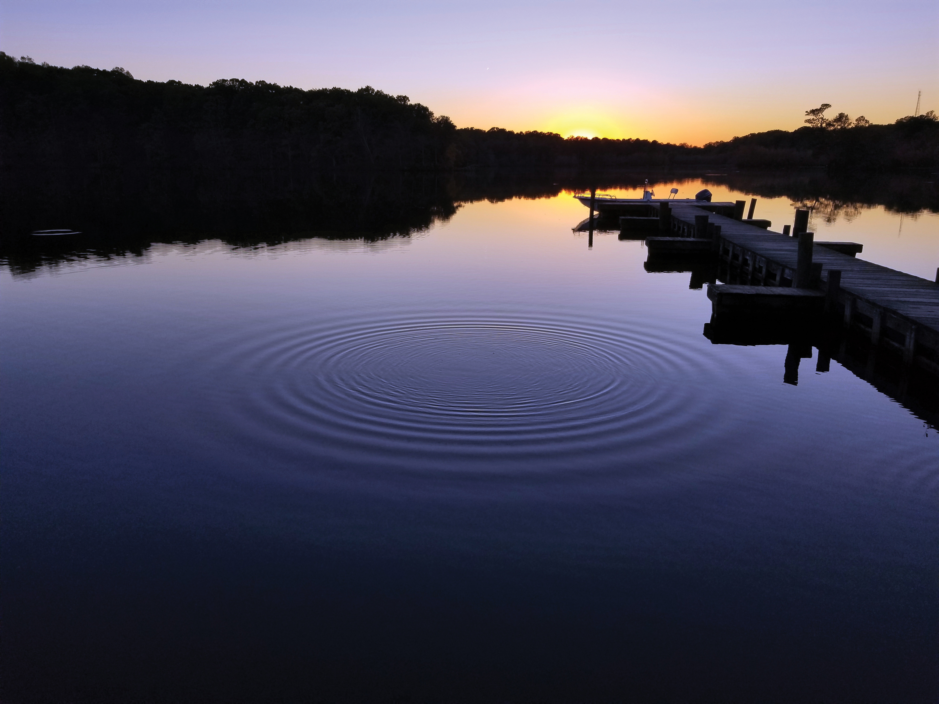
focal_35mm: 26
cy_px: 352
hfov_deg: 67.3
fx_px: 705
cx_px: 470
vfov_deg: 53.1
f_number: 1.7
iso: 50
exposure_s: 1/662
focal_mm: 4.25
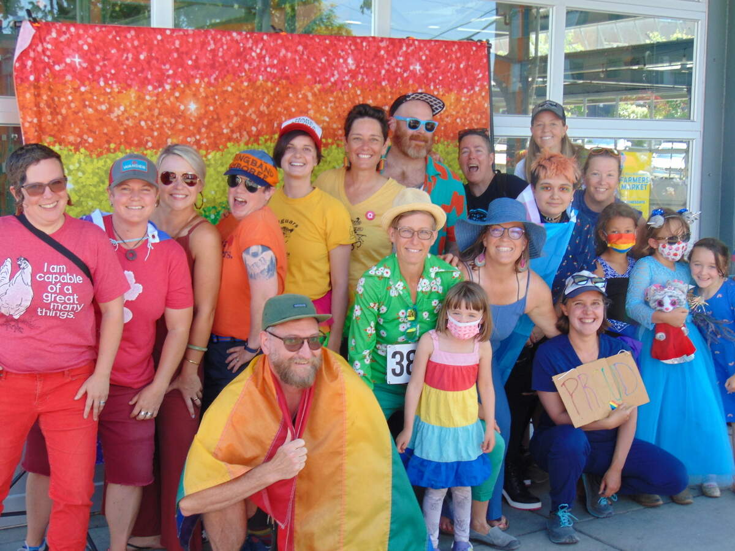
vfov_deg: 29.1
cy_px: 276
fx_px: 1062
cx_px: 368
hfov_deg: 38.2
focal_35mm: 50
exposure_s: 1/100
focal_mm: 9
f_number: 3.5
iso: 80
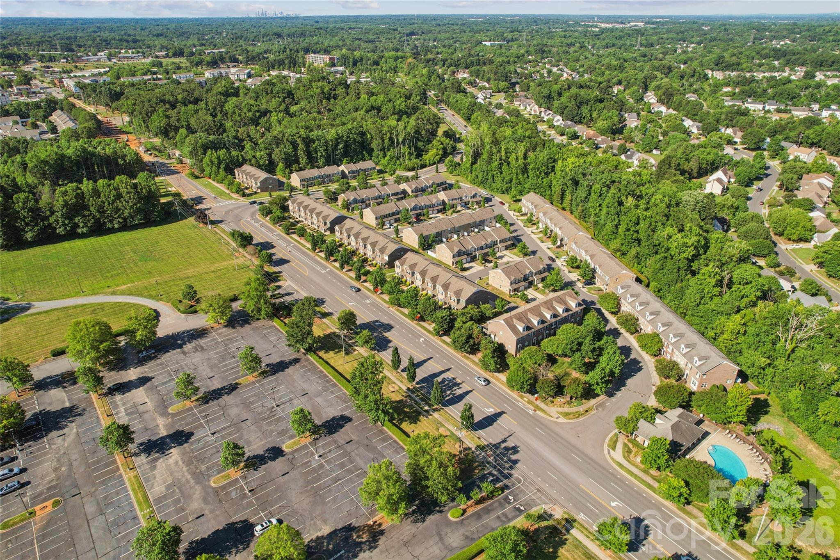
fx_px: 513
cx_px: 420
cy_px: 280
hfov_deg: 78.6
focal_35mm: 22
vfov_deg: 57.2
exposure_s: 1/250
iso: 120
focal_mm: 8.4
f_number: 2.8
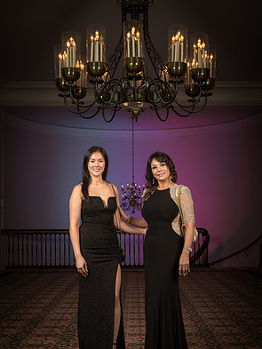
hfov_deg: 26.6
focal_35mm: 55
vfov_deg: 34.9
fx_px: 555
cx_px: 132
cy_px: 192
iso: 100
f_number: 5.6
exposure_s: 1/160
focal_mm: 50
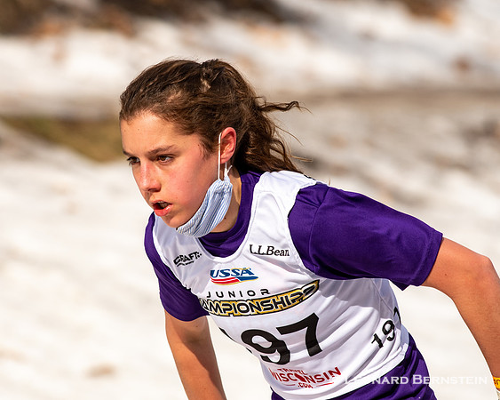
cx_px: 200
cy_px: 200
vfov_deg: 3.1
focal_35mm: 507
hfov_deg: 3.8
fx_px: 7497
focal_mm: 300
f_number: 5.6
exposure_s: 1/2500
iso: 400
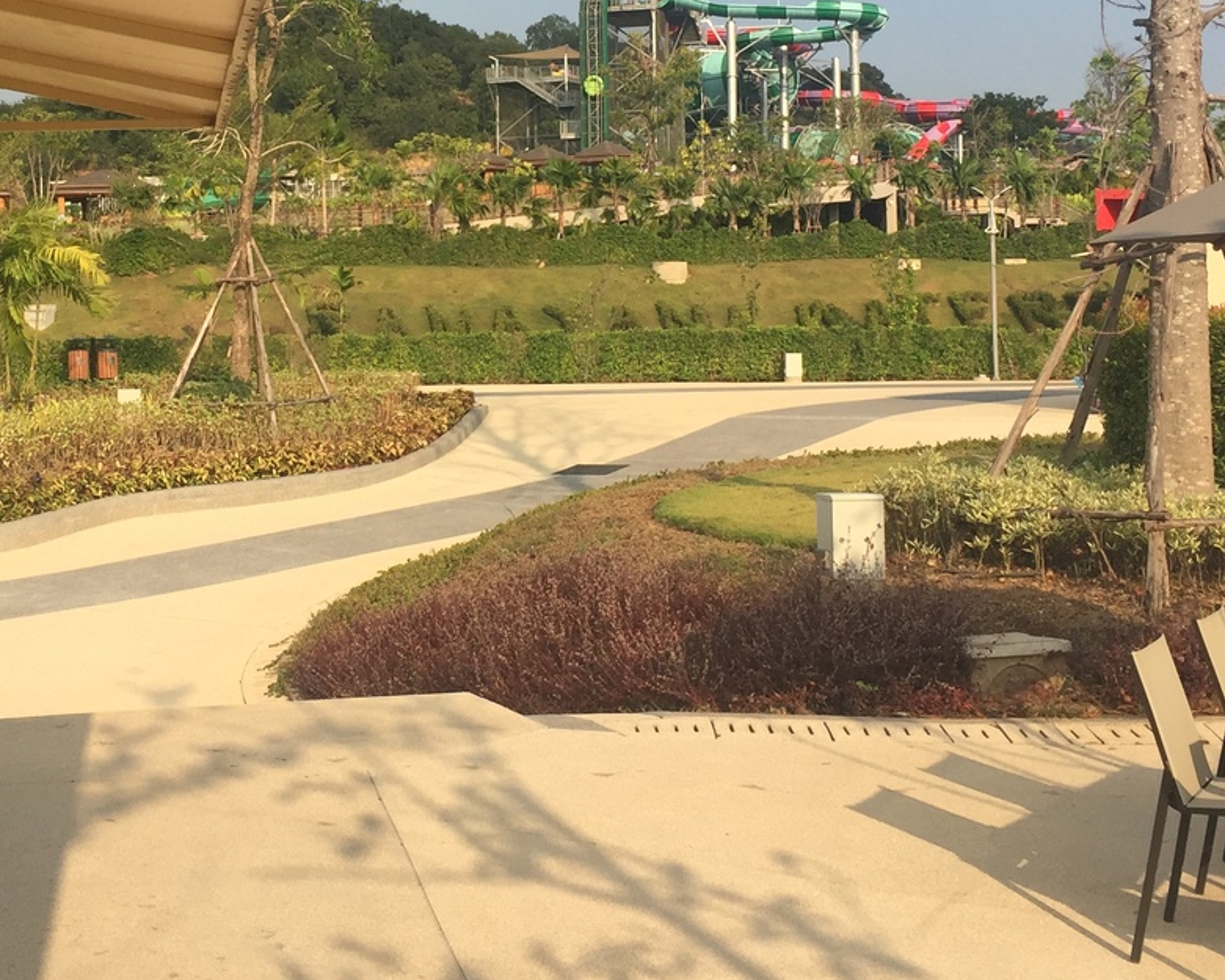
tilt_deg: +3.6
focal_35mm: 58
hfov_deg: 32.3
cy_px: 185
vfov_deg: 25.7
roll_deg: -1.0
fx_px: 2103
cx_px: 439
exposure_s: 1/1522
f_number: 2.2
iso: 32
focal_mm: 4.15
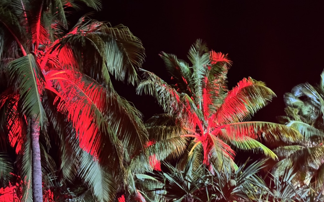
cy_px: 121
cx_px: 162
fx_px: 450
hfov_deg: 39.6
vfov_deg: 25.3
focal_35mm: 51
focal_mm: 6.76
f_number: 1.78
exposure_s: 1/27
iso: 800
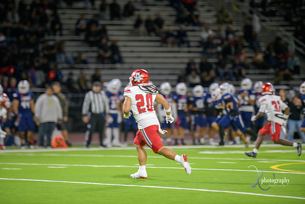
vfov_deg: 5.5
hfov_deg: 8.2
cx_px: 152
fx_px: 2118
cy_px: 102
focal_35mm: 250
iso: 1250
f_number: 2.8
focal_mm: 250
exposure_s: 1/250
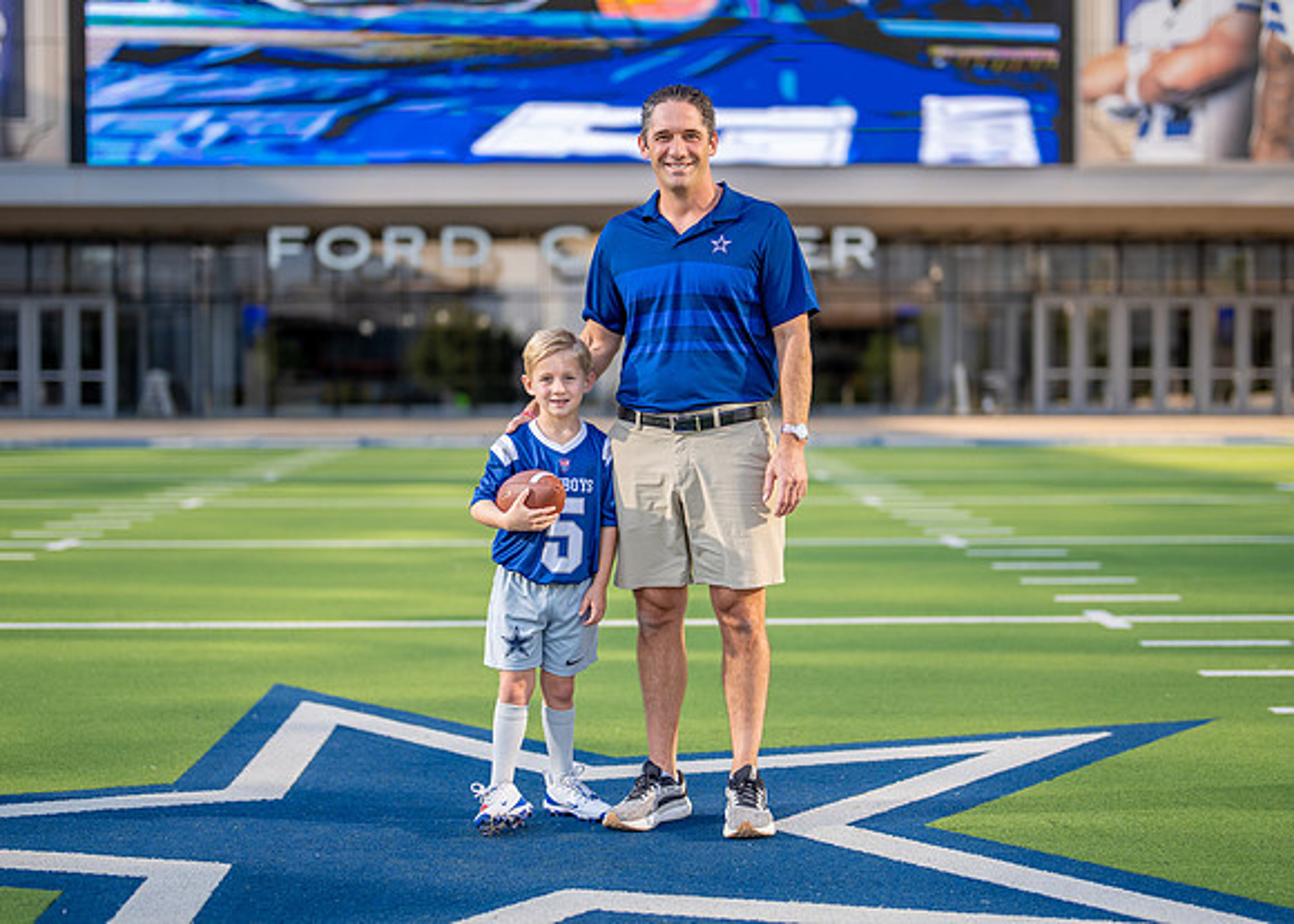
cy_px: 457
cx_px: 665
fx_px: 2339
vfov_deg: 22.3
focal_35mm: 64
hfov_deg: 30.9
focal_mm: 50
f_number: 1.2
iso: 125
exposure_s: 1/4000
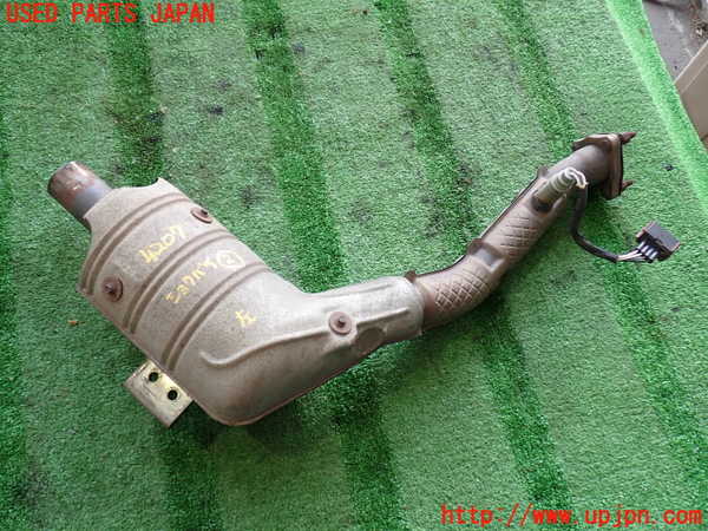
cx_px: 354
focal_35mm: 30
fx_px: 614
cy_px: 266
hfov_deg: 60.0
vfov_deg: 46.8
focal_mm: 5.4
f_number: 2.3
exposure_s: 1/60
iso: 125
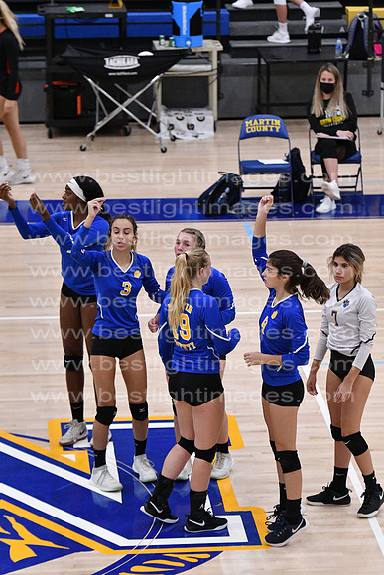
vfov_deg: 11.8
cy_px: 288
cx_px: 192
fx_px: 2782
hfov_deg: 7.9
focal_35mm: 174
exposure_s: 1/1250
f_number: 3.2
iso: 6400
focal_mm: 116
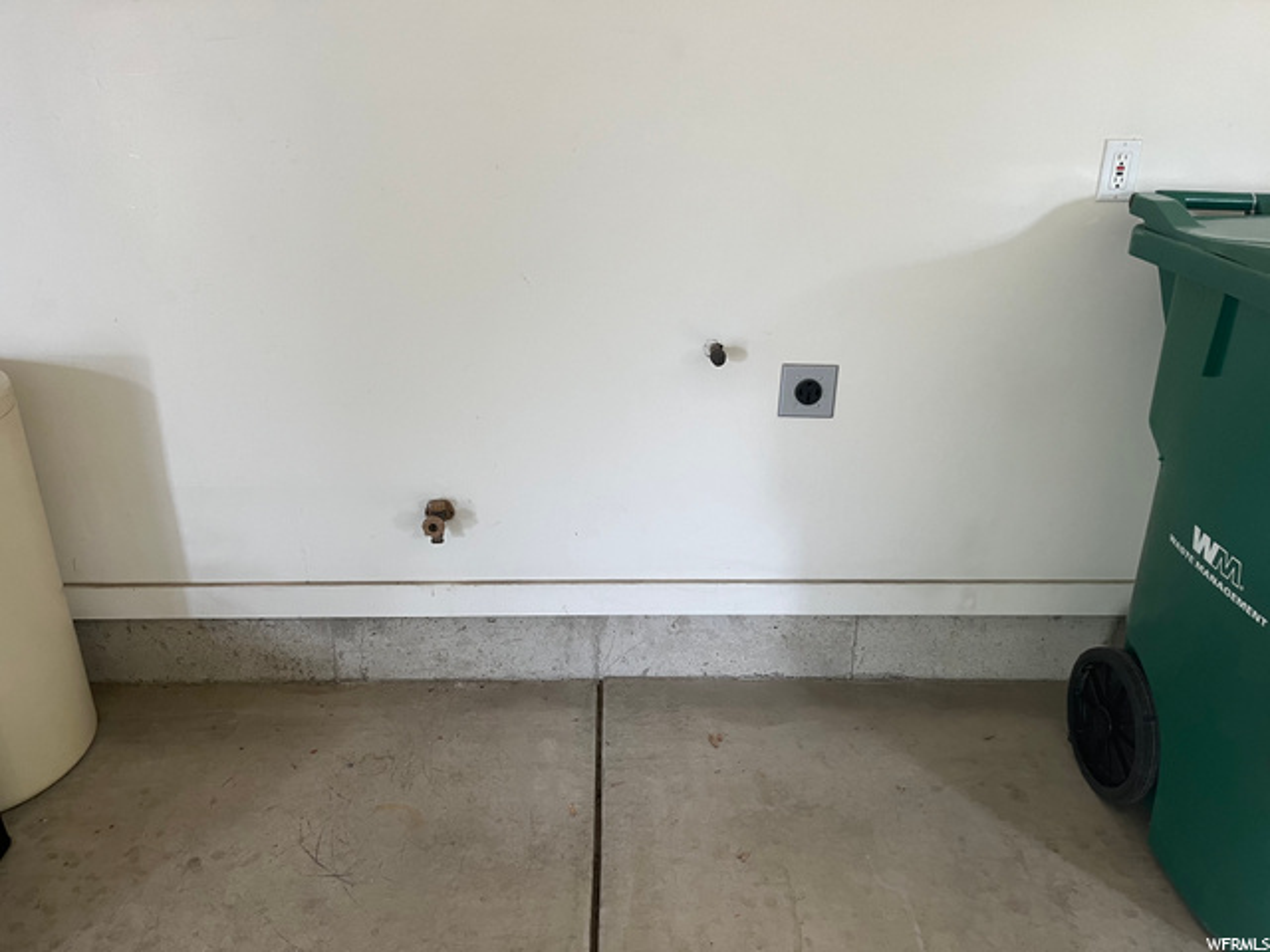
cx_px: 635
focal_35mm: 26
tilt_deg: -23.3
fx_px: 954
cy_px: 476
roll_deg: +0.2
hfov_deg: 67.3
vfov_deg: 53.1
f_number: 1.6
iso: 125
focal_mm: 5.1
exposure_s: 1/74
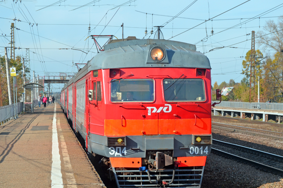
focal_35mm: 96
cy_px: 105
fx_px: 750
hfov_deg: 21.4
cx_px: 154
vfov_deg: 14.2
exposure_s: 1/1600
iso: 400
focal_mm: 55
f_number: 6.3
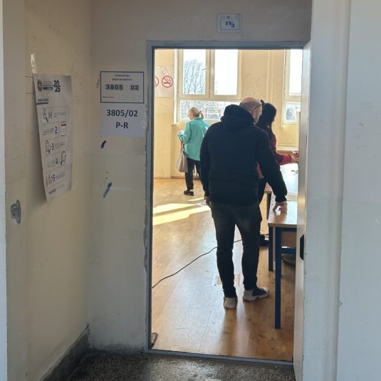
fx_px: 548
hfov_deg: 38.3
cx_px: 213
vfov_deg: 38.1
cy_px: 145
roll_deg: -0.9
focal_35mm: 44
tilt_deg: -4.9
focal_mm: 5.7
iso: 50
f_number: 1.5
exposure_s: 1/158
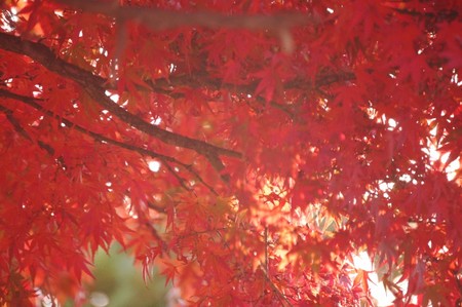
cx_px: 231
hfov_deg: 6.9
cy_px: 154
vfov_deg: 4.6
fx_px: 3846
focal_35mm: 300
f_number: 5.6
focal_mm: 200
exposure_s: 1/50
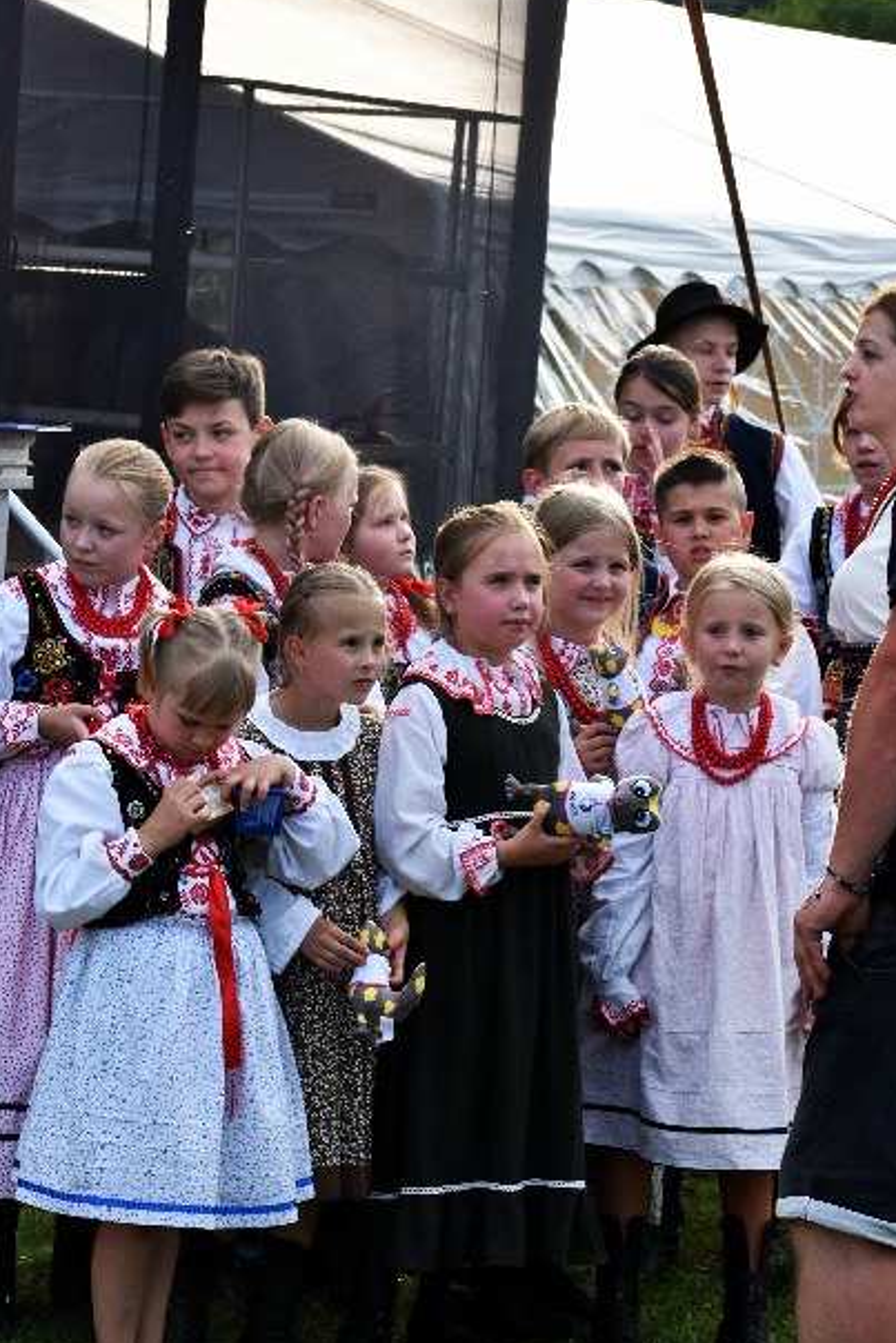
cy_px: 858
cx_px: 326
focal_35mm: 139
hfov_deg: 9.9
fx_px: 5186
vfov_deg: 14.7
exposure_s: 1/250
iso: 400
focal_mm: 70
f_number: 8
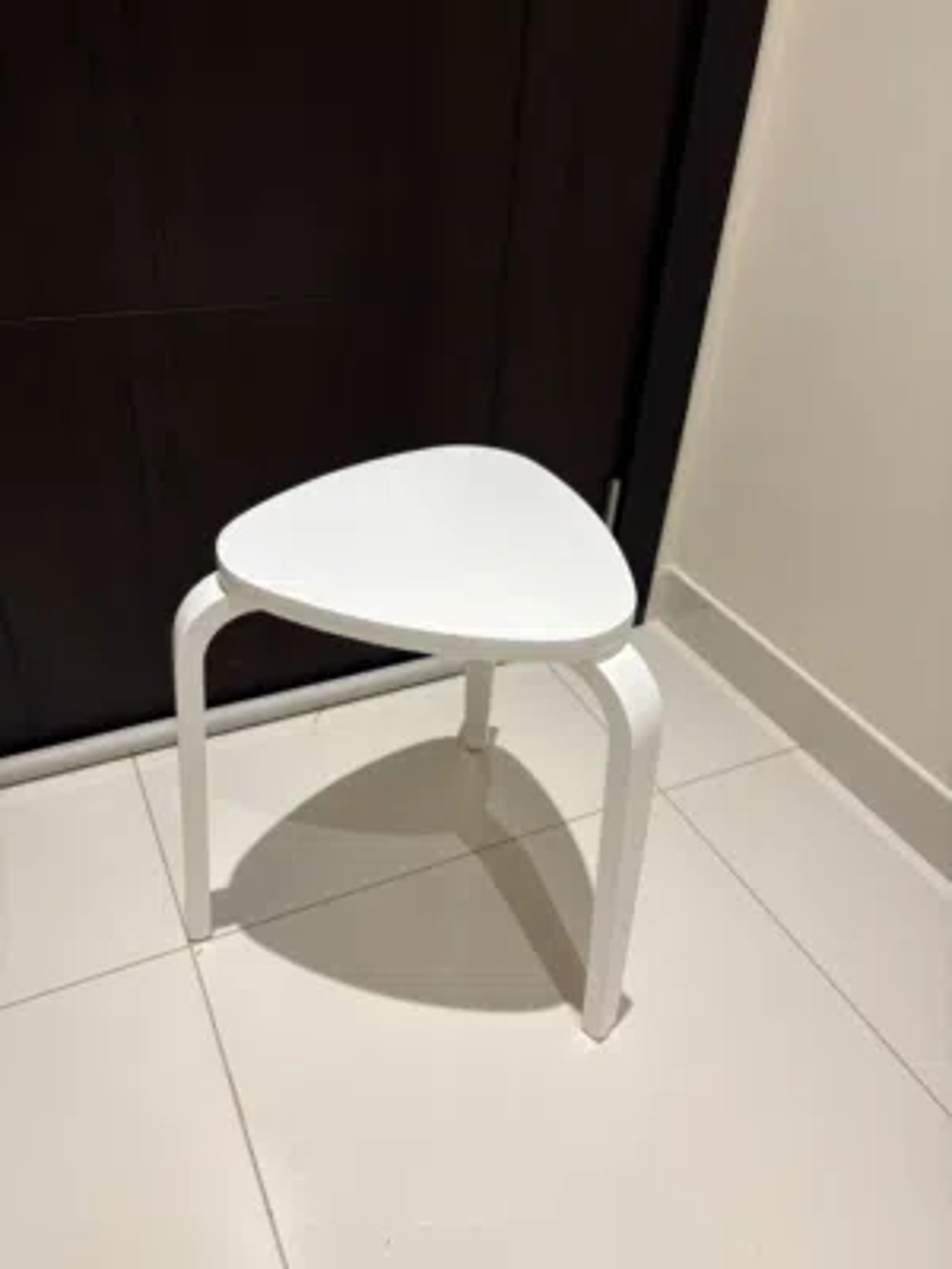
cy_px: 634
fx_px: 953
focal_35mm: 26
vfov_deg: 67.3
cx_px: 476
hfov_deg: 53.1
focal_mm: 5.96
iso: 80
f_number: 1.6
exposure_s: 1/50
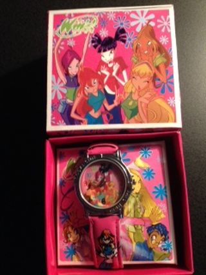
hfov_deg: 40.7
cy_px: 138
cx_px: 103
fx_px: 278
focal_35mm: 35
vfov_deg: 52.6
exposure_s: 1/17
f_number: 2.4
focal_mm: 4.28
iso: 400
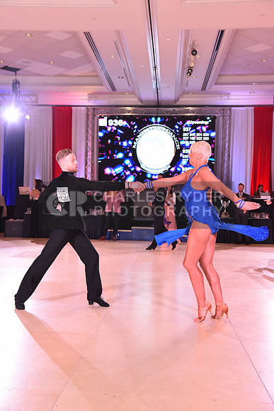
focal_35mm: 50
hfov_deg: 27.0
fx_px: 570
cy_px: 206
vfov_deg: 39.6
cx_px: 137
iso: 2500
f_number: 5
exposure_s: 1/320
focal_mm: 50
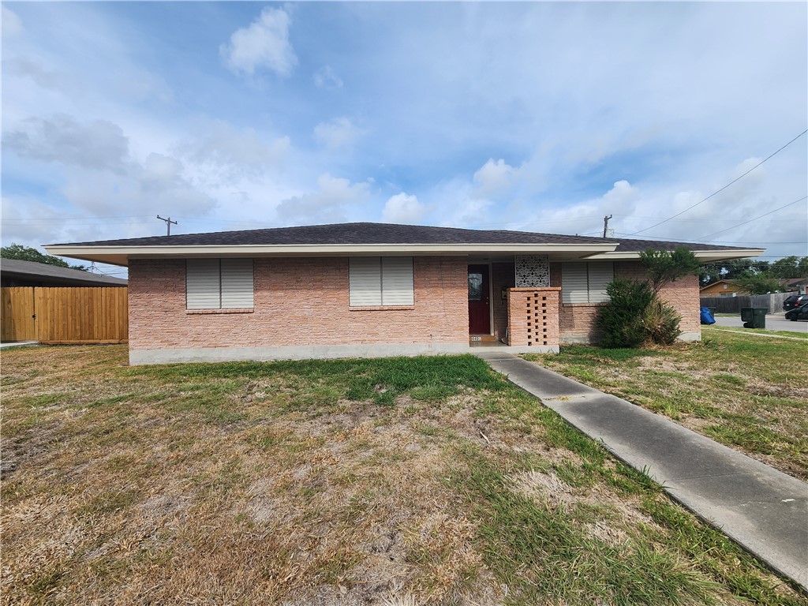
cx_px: 404
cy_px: 303
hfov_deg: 106.2
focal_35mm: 13
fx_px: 303
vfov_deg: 89.9
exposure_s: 1/1989
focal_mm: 2.2
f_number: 2.2
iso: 50
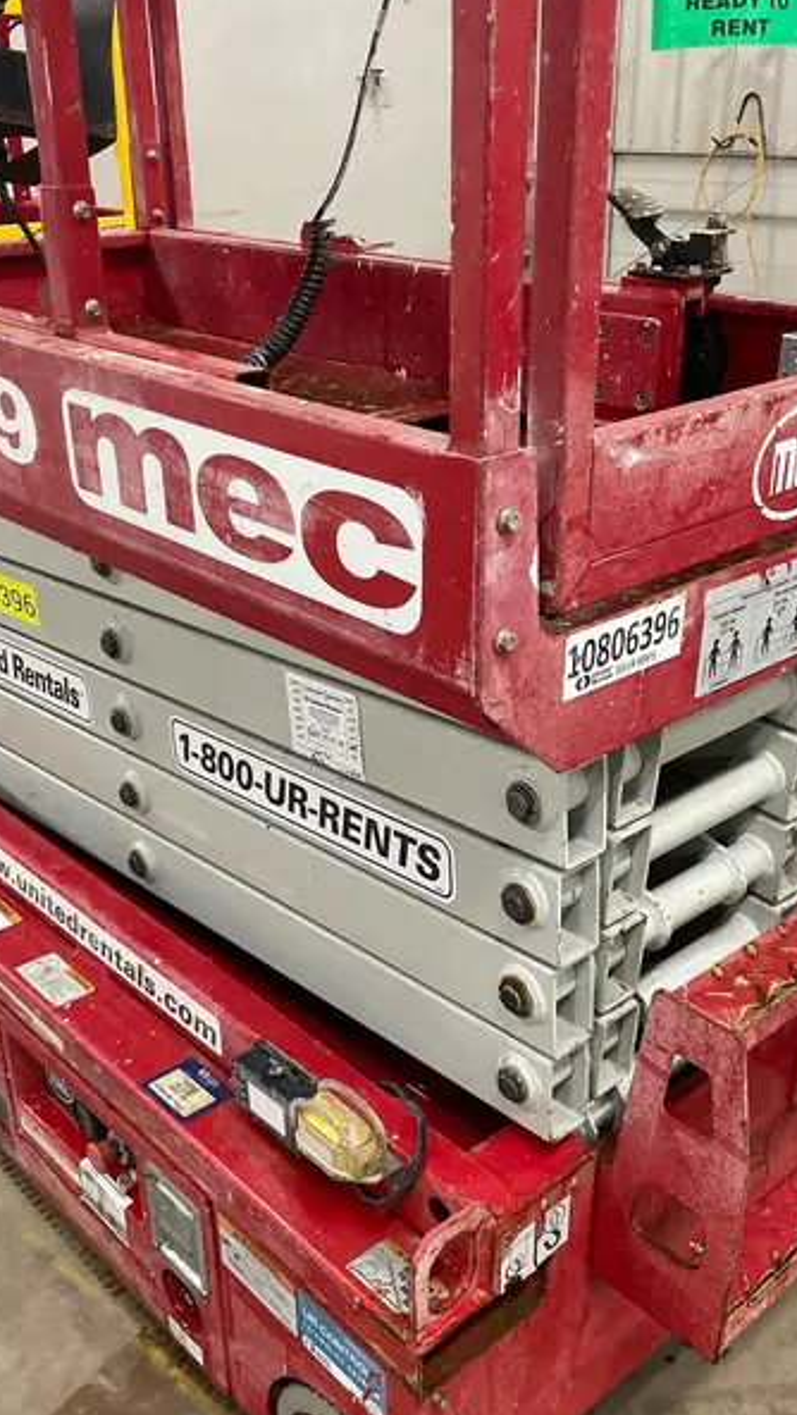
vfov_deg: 56.5
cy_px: 770
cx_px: 410
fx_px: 1314
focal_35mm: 35
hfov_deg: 33.7
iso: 500
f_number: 1.6
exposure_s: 1/60
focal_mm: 4.2
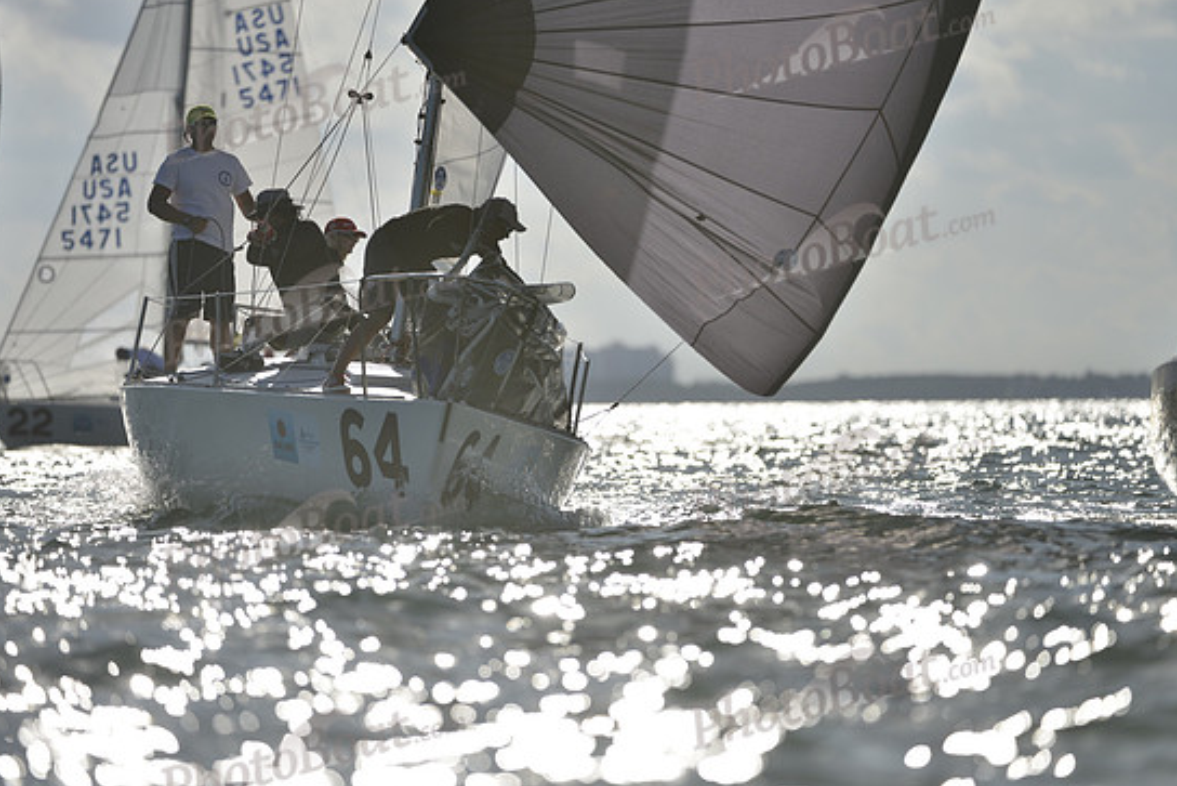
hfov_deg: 6.4
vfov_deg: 4.3
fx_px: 10464
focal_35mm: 320
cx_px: 580
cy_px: 391
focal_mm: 300
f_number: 4
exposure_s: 1/6400
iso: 200
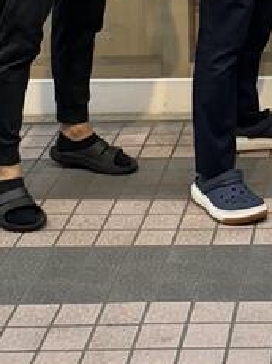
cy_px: -187
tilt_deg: -3.9
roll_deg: -0.7
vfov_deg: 15.8
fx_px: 1197
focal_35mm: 114
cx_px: 367
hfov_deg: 12.5
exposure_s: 1/100
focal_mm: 5.96
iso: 125
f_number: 1.6
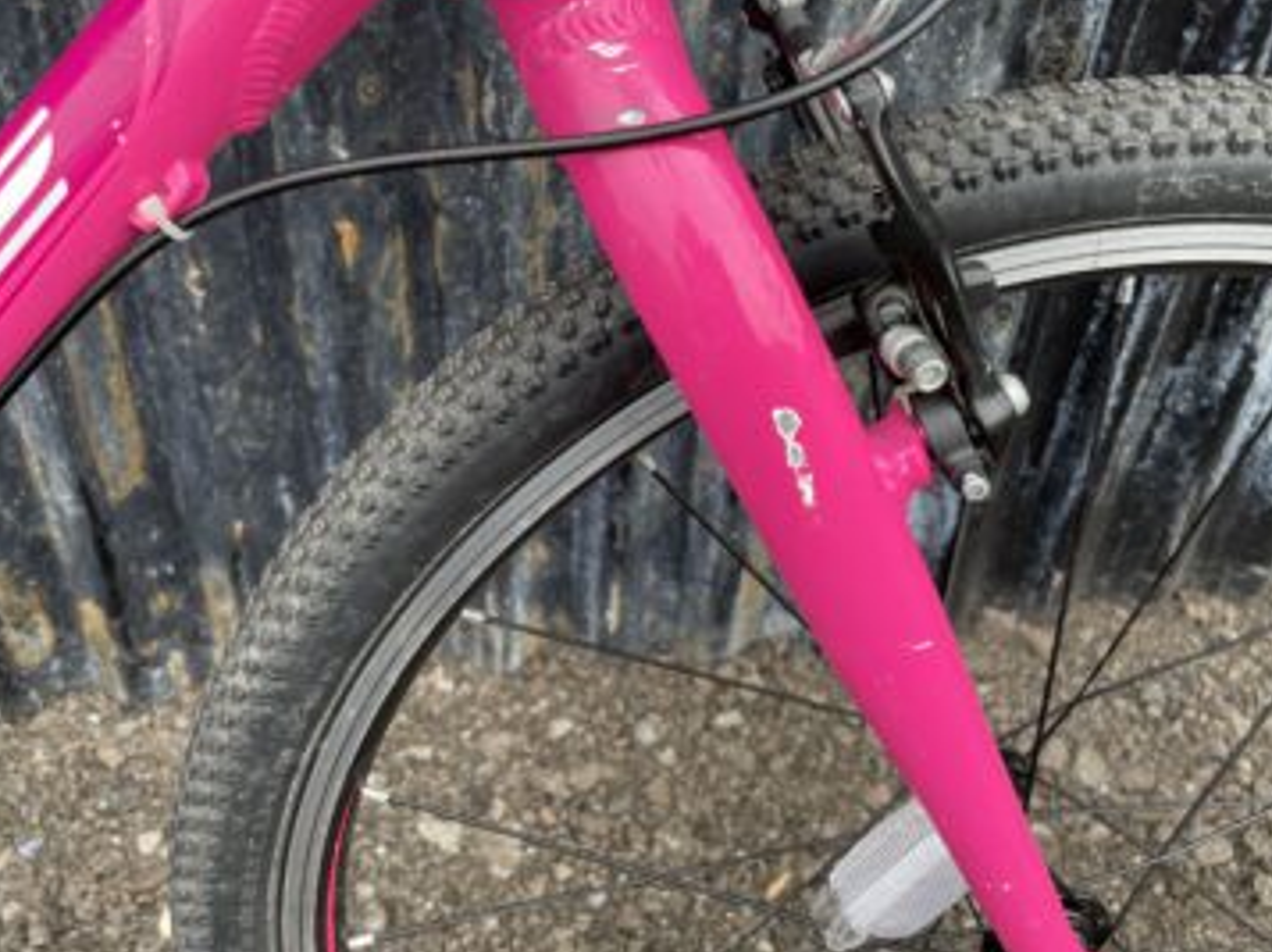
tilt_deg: -38.7
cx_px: 670
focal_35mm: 35
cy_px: 367
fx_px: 1285
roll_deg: -4.9
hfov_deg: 52.6
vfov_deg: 40.4
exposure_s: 1/262
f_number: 1.6
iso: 32
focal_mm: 4.2
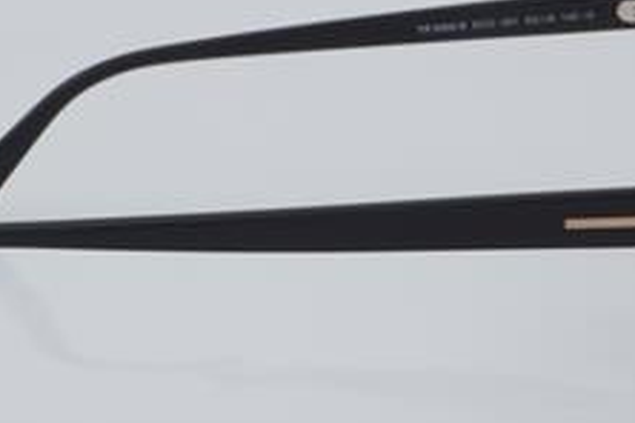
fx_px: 2381
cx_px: 266
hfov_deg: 15.2
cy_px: 252
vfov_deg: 10.2
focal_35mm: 135
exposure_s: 1/4
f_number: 32
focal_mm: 50
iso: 100
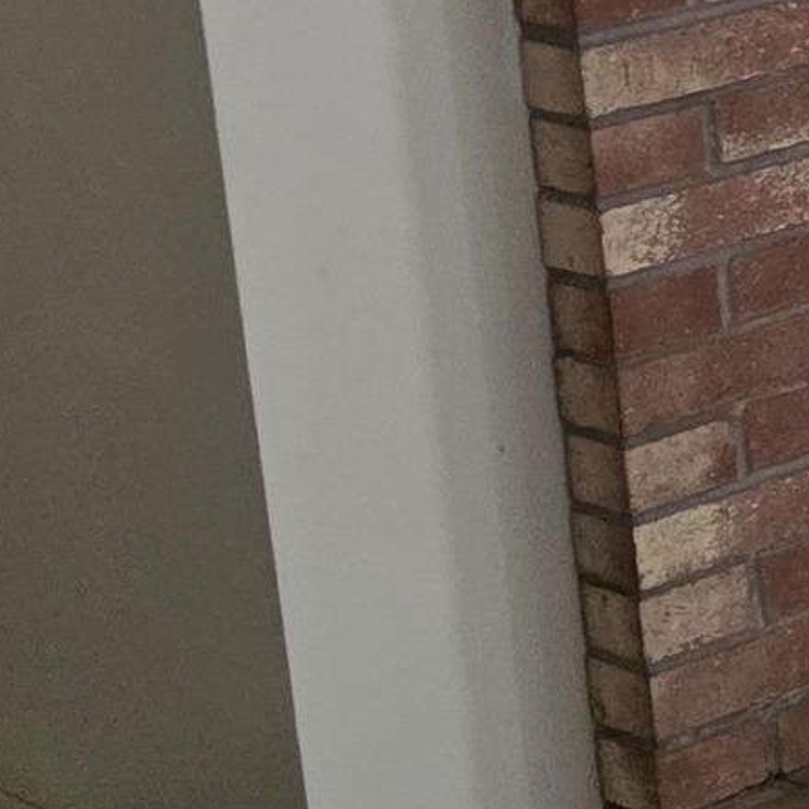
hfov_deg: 9.0
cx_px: 2719
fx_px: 3728
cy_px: -340
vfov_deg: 11.9
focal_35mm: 141
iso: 125
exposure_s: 1/180
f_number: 1.7
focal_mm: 6.3
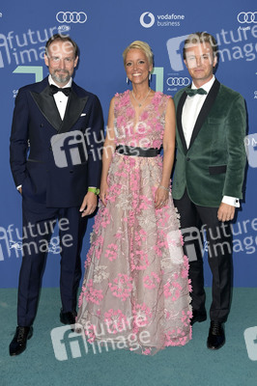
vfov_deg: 41.1
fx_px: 515
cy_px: 193
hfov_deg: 28.0
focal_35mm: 48
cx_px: 128
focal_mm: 48
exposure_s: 1/250
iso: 800
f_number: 5.6
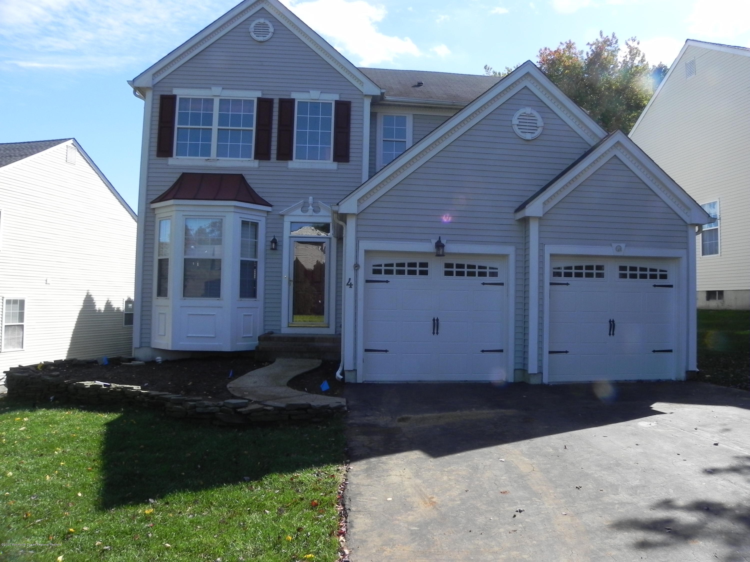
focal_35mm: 26
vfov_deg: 53.1
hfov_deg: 67.3
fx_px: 563
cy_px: 281
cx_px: 375
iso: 160
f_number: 8
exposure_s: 1/250
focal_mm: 4.6
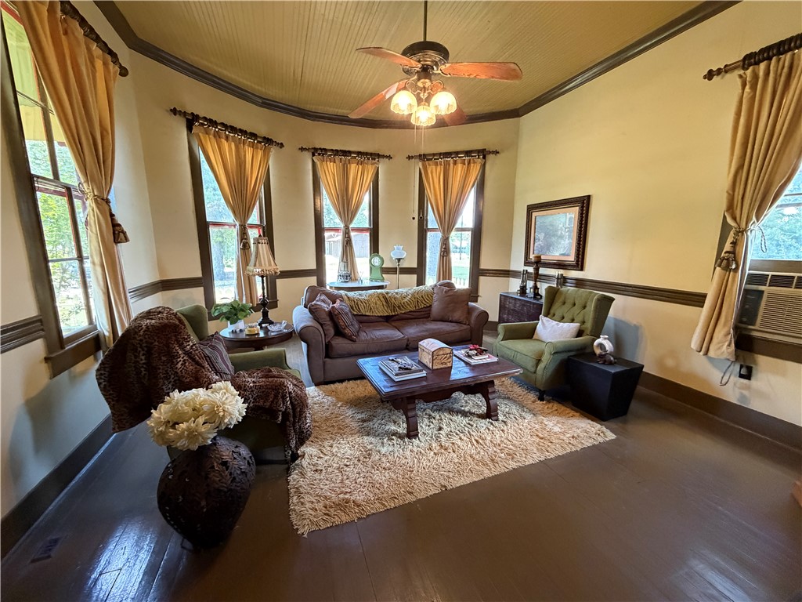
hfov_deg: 102.1
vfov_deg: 85.7
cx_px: 401
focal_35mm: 14
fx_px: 324
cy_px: 301
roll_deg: -1.2
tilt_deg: -10.1
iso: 640
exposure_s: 1/60
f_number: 2.2
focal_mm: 2.22
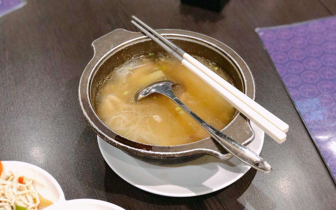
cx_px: 168
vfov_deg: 21.3
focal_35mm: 61
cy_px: 108
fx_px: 559
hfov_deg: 33.5
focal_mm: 6.6
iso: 500
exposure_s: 1/30
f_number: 2.8
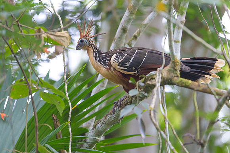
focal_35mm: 500
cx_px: 115
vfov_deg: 2.7
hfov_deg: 4.1
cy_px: 76
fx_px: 3193
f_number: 4
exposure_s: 1/1250
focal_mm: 500
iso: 2500
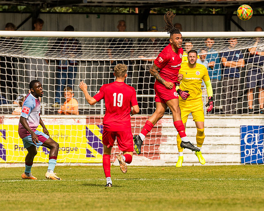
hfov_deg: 2.9
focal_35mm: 672
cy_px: 133
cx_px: 151
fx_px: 5252
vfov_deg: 2.3
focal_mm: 300
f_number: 4
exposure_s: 1/6400
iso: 640
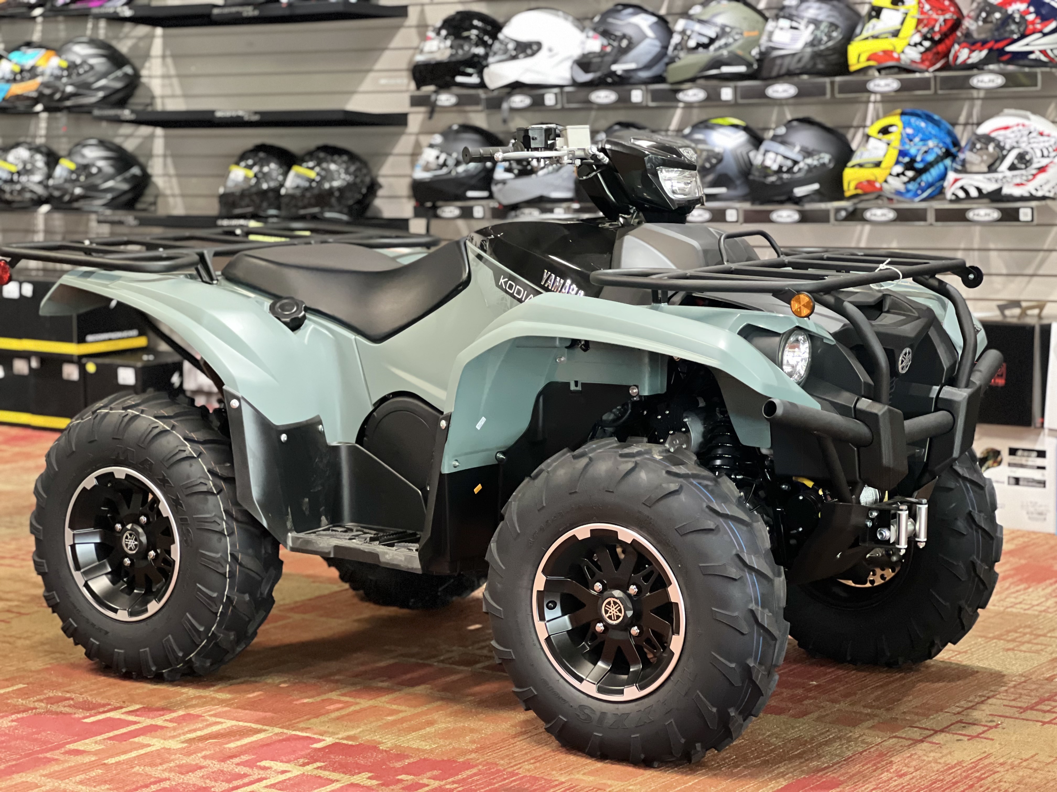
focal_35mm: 77
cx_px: 528
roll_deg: +0.1
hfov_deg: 25.3
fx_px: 2351
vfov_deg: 19.1
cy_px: 396
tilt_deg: -7.2
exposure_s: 1/15
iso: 400
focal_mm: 9
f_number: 2.8
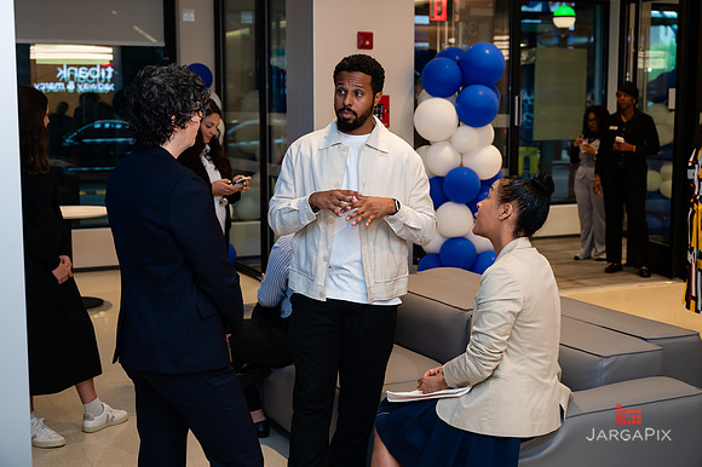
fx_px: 994
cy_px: 234
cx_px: 351
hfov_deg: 38.9
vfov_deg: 26.4
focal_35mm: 51
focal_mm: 50
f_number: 4
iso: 400
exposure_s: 1/160
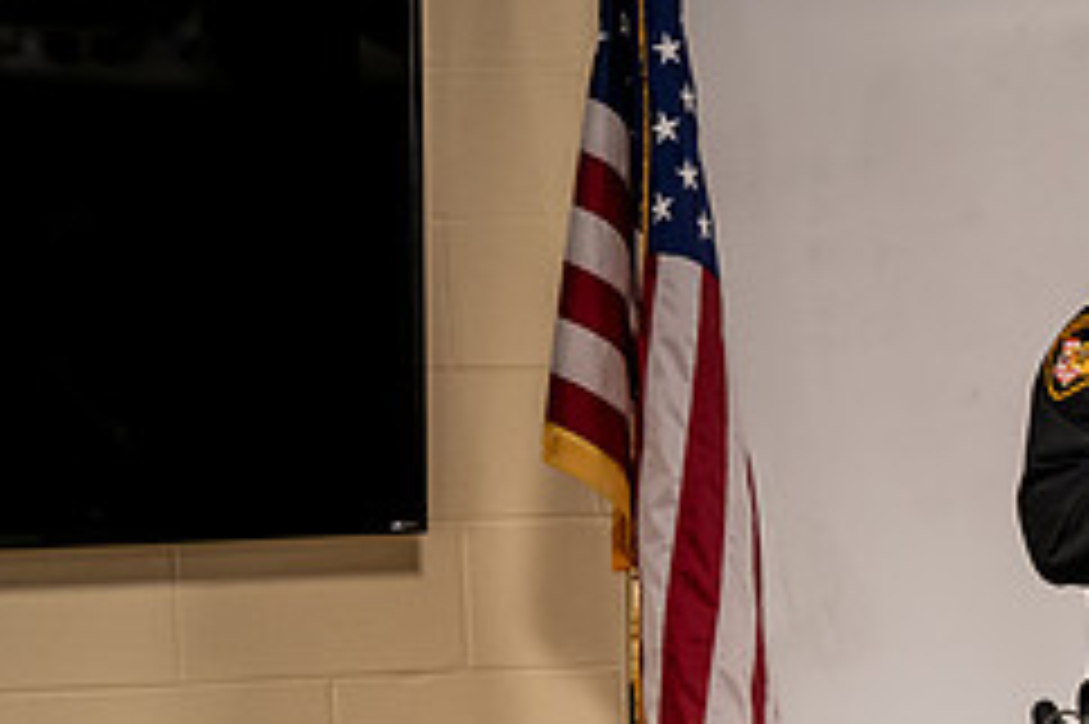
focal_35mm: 324
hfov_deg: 6.3
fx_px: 9794
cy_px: 794
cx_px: 1197
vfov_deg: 4.2
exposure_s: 1/200
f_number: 3.2
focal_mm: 135
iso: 1600
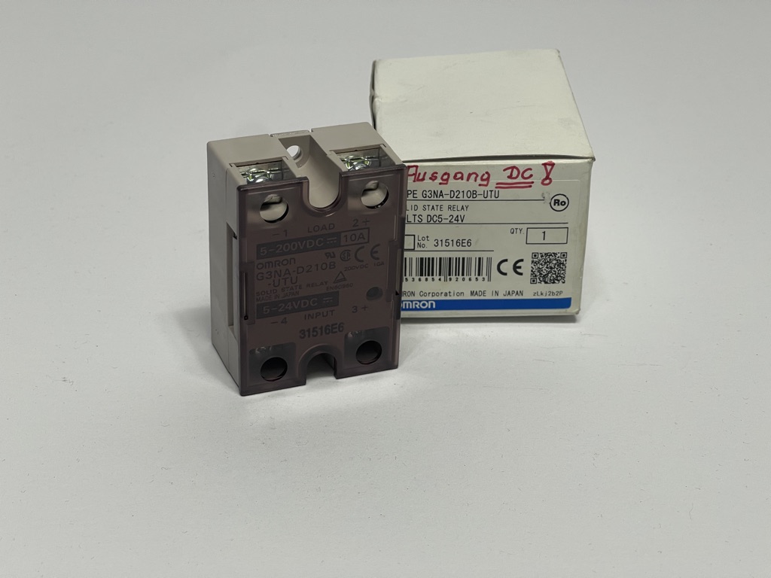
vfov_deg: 22.9
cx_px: 386
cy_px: 289
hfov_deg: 30.3
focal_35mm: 64
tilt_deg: -30.1
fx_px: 1425
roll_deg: -2.7
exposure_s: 1/100
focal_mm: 7.5
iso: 50
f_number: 2.2
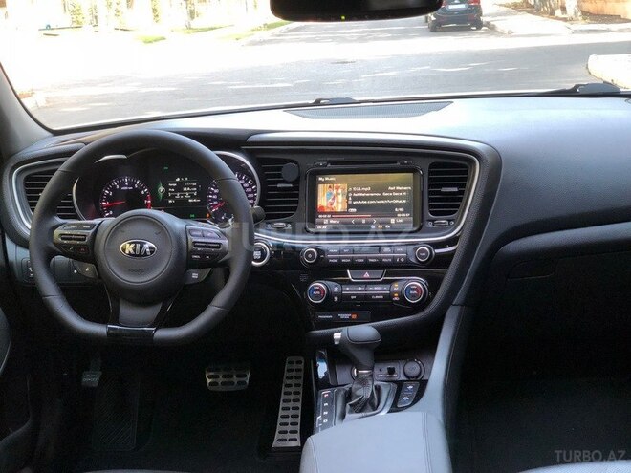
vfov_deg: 28.0
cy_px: 236
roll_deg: +3.5
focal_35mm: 52
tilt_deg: -13.4
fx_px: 948
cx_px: 316
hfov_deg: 36.8
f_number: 2.4
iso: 40
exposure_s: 1/42
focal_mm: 6
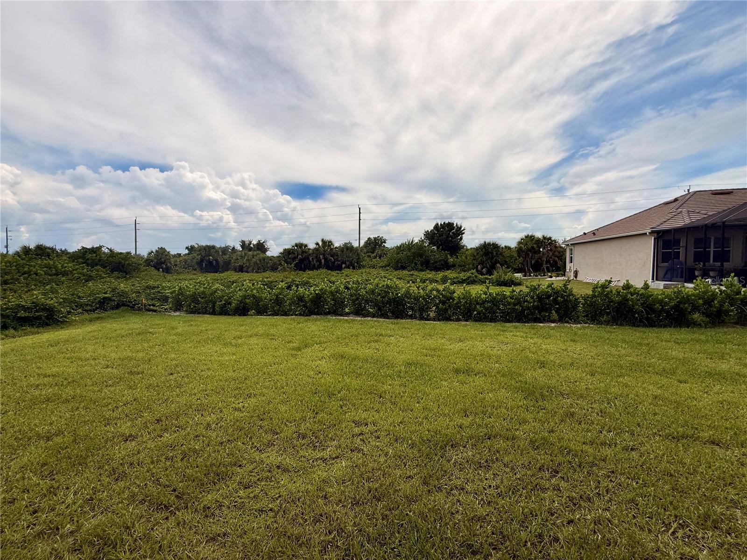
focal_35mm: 14
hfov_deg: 102.1
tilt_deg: -3.1
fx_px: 302
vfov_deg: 85.7
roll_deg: +0.5
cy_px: 280
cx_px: 374
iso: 50
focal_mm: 2.22
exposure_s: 1/3891
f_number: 2.2
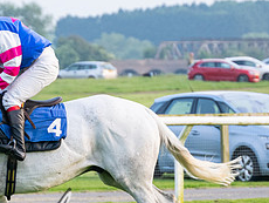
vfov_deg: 3.4
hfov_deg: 4.5
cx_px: 104
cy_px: 153
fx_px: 3415
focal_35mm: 439
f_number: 4
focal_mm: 115
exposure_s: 1/800
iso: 400
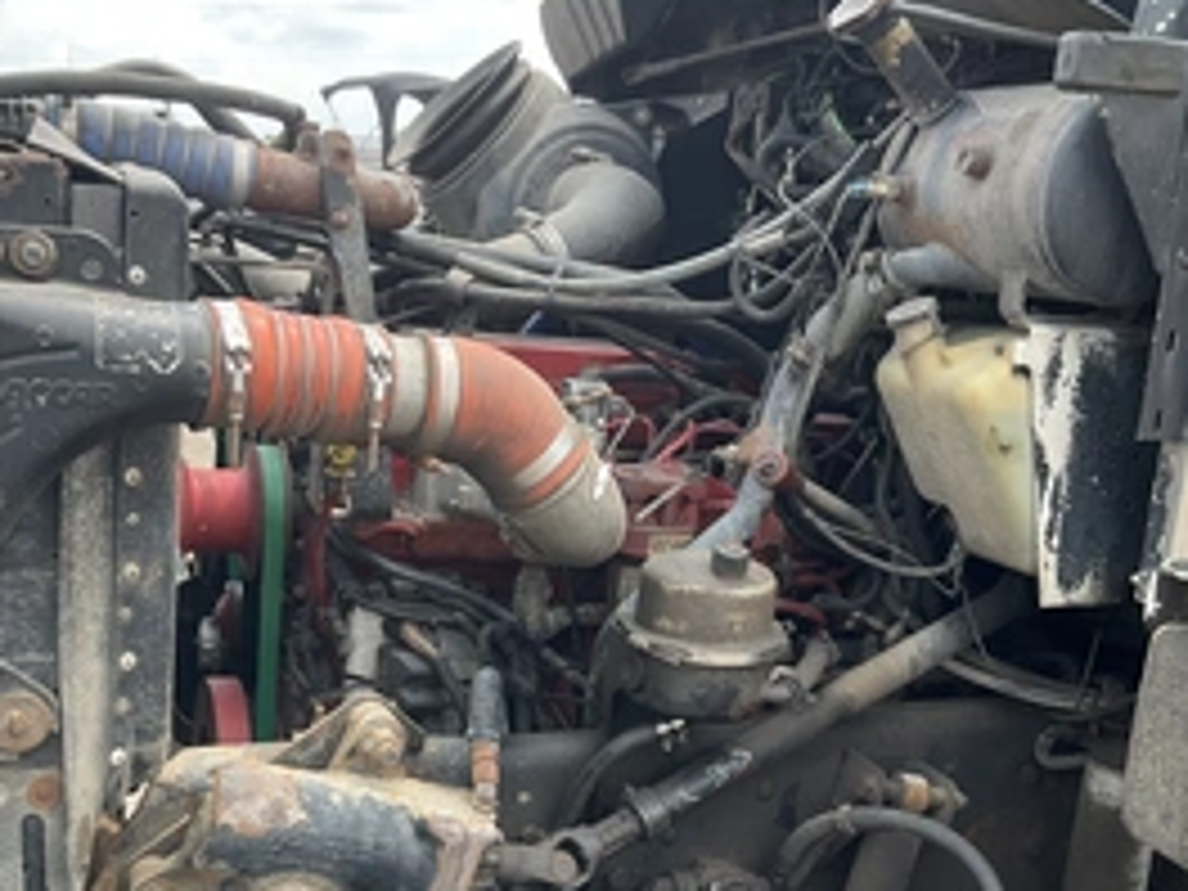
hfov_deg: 42.9
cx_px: 526
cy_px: 612
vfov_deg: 32.5
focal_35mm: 44
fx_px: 1510
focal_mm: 3
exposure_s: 1/265
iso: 25
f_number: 1.8
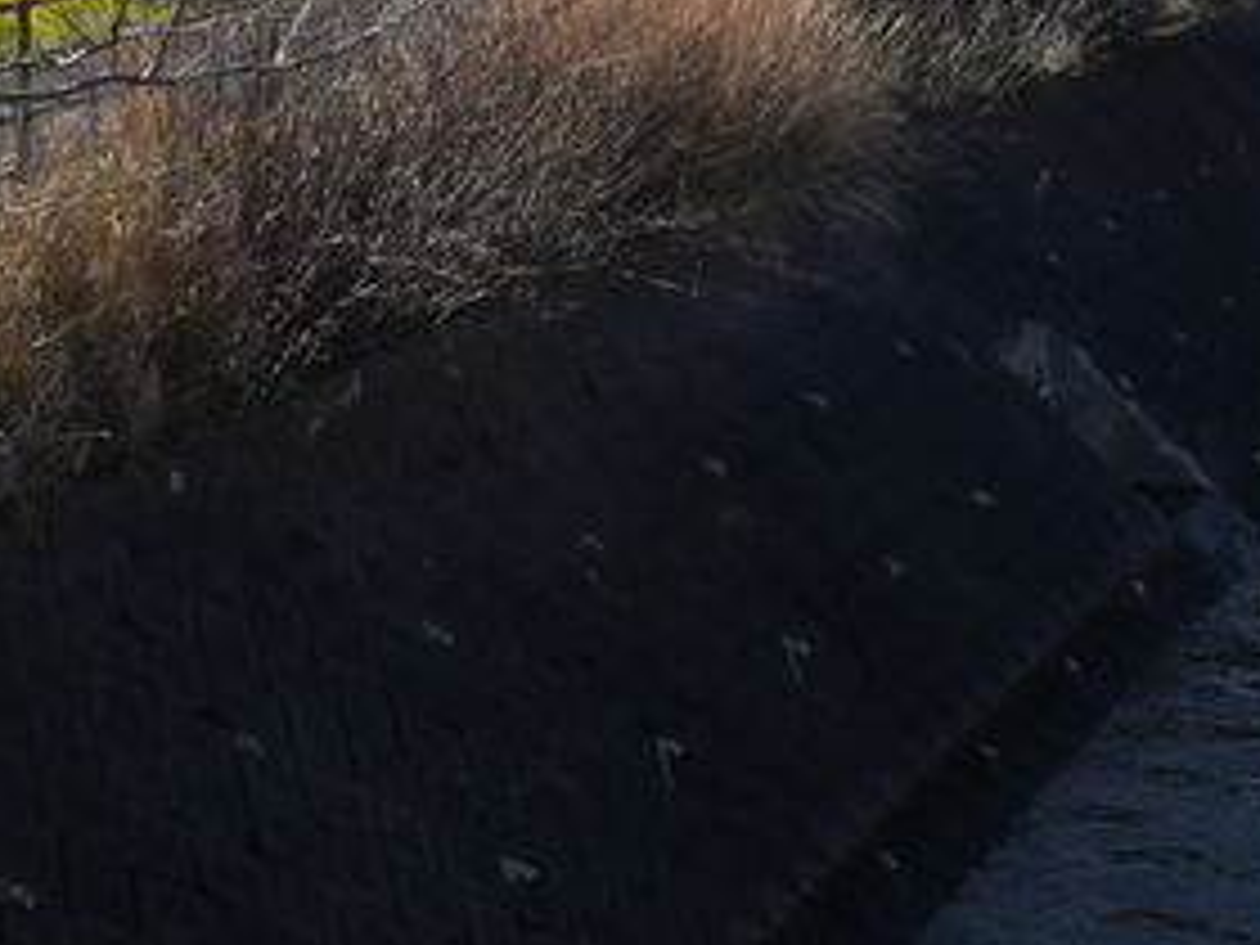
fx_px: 3604
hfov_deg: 18.9
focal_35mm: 99
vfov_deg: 14.3
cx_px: 1429
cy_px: -306
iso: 200
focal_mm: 17
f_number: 8
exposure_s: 1/320
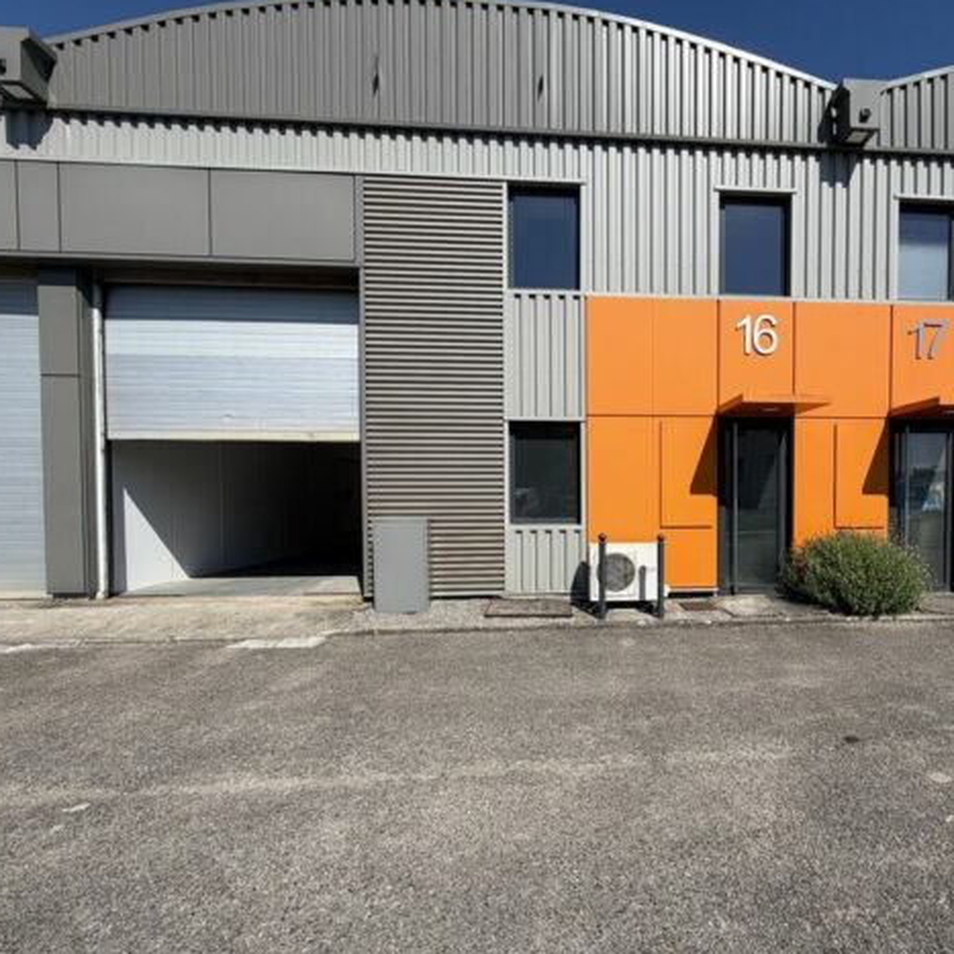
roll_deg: +0.8
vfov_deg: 80.6
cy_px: 513
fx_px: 561
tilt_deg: -0.5
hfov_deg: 79.1
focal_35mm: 18
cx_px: 603
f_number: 2.2
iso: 20
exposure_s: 1/1033
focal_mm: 2.22
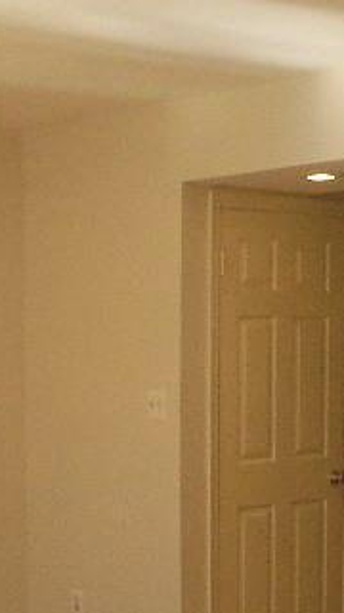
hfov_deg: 13.8
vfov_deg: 23.9
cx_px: 82
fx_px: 1414
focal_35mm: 87
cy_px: 535
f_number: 3.1
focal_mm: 4.5
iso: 280
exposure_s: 1/250
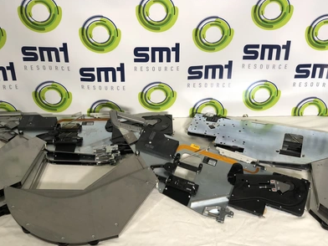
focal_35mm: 53
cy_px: 124
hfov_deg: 36.2
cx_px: 166
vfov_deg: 27.5
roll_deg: +0.7
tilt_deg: -32.7
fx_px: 502
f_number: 2.4
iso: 64
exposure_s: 1/60
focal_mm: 6
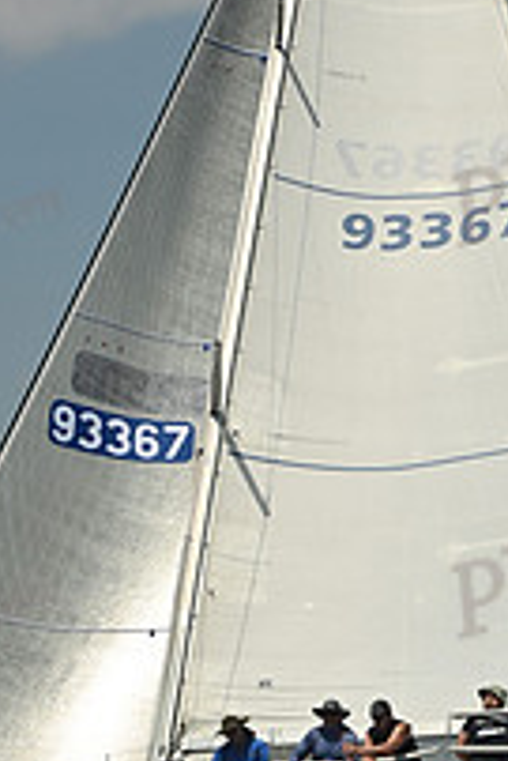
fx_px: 4247
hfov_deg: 6.8
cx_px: 258
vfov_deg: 10.2
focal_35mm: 201
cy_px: 399
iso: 320
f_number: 13
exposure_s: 1/1250
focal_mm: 70
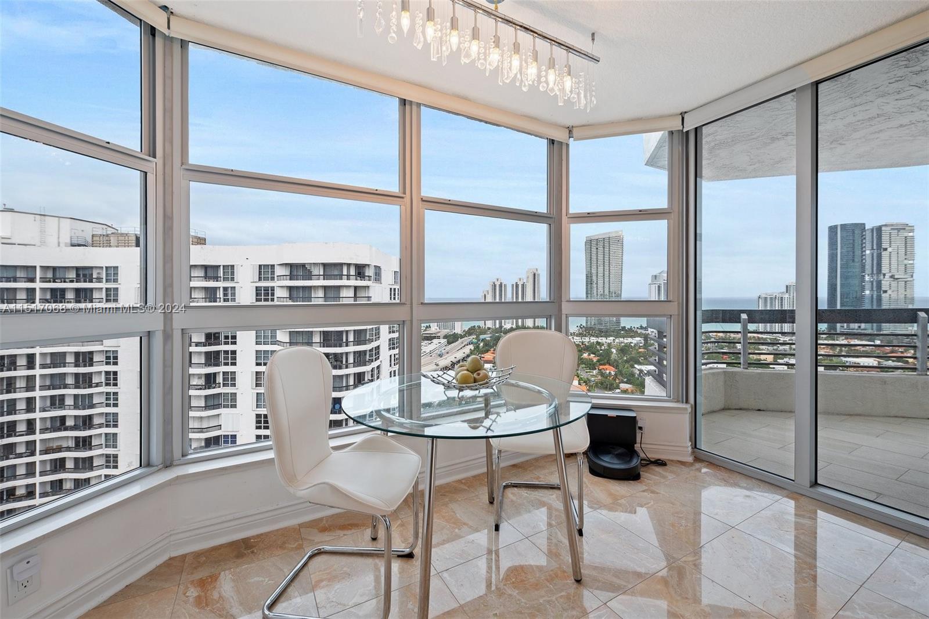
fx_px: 361
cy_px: 310
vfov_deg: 81.2
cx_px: 464
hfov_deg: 104.2
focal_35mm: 14
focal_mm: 14
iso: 200
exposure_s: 1/30
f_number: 8
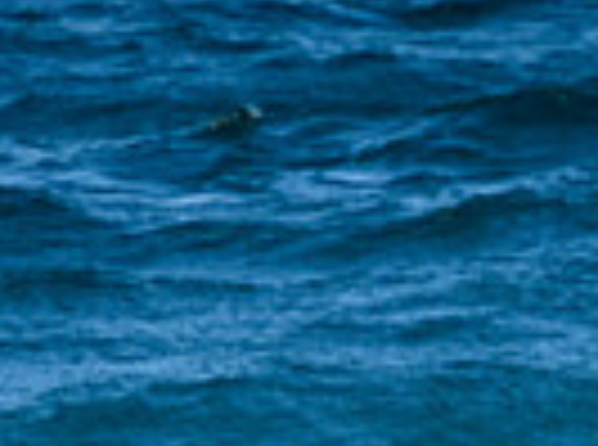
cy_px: 791
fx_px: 57957
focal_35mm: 3364
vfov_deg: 0.4
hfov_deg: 0.6
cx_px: 611
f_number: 11
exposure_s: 1/1600
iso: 1800
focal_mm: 800
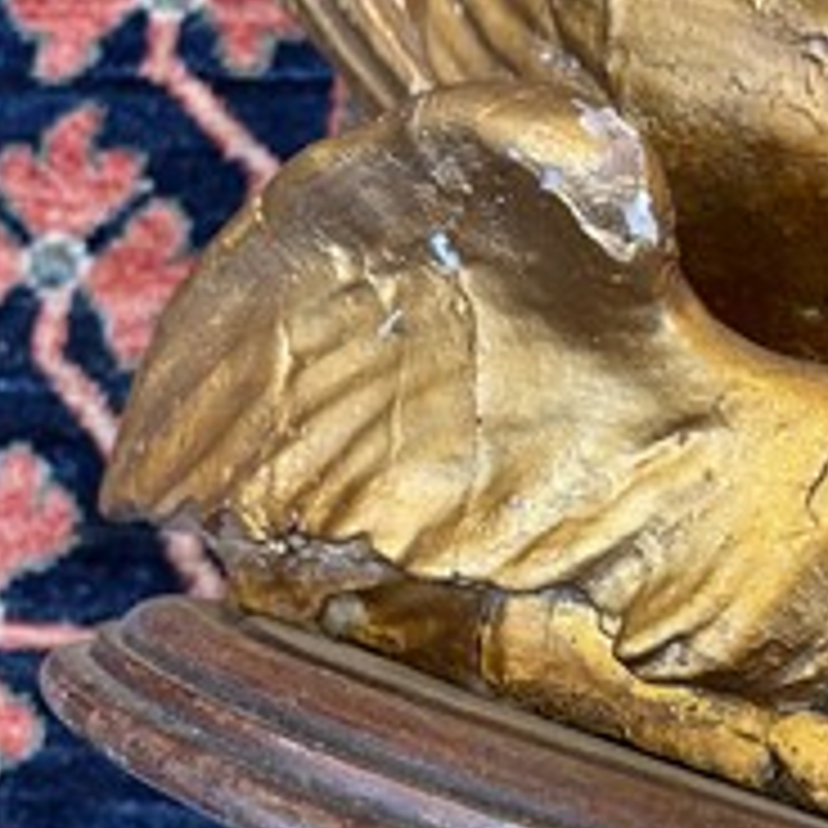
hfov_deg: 34.3
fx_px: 1299
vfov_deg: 34.7
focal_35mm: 48
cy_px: 608
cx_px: 662
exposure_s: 1/50
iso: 200
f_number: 1.6
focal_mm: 5.1
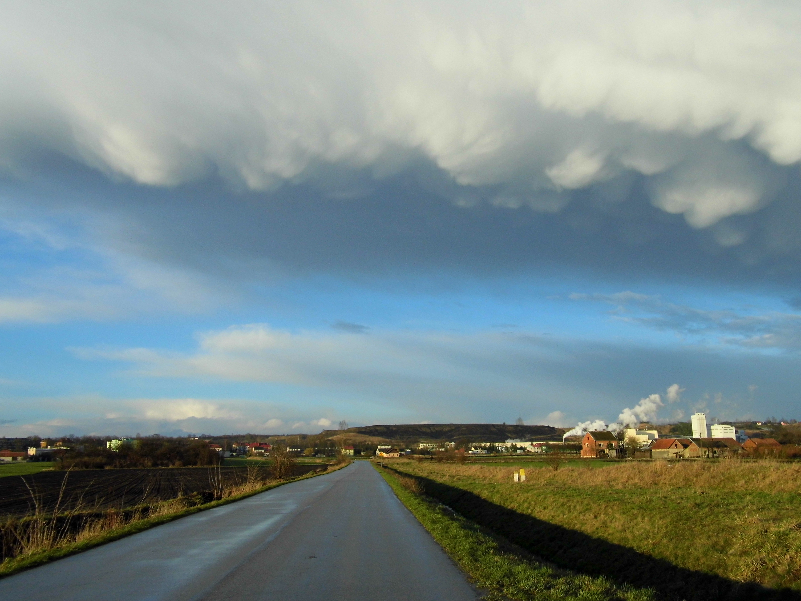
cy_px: 300
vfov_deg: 41.8
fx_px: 787
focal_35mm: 34
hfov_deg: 54.0
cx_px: 400
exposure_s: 1/125
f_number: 9.6
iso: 100
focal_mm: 6.1
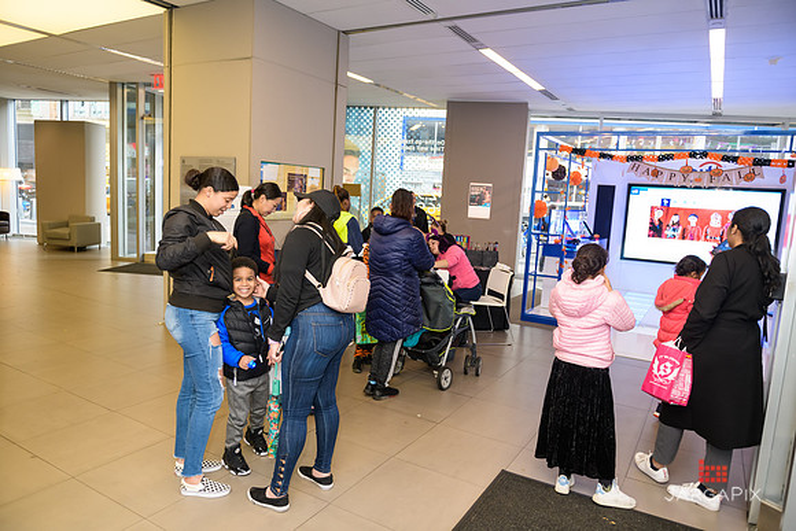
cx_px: 398
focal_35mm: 24
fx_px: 531
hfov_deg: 73.7
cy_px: 266
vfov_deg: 53.2
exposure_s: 1/125
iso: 800
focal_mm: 24
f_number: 3.2
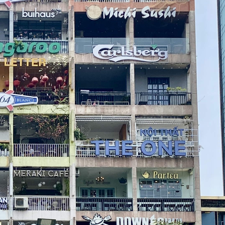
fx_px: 552
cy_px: 132
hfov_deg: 22.1
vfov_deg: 23.0
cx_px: -3
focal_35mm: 75
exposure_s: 1/3846
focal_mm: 4.25
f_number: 1.8
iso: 32
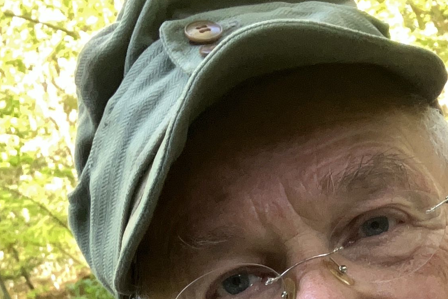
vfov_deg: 14.1
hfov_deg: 22.0
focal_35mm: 92
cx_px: 335
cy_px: 422
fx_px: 1145
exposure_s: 1/60
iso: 125
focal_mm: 2.87
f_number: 2.2
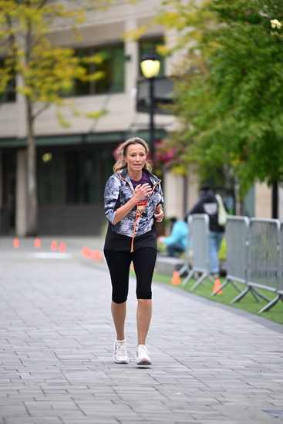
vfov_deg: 10.3
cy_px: 212
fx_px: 2357
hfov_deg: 6.9
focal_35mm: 200
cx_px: 142
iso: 640
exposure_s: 1/1600
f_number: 2.8
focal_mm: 200
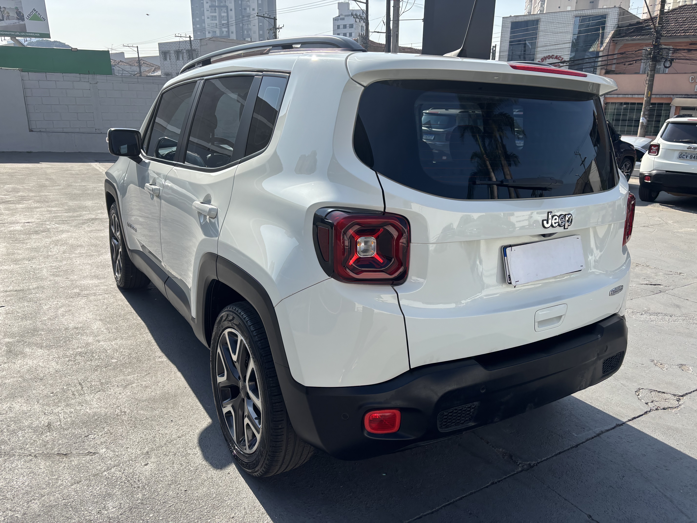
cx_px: 348
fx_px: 524
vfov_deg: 53.1
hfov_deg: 67.3
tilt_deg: -15.5
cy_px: 262
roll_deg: +0.7
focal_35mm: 26
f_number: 1.6
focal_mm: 5.96
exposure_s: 1/2571
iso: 50
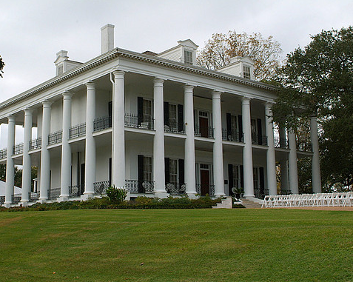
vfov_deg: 31.4
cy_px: 141
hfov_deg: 38.7
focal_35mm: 48
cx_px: 154
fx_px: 501
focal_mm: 28
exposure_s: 1/350
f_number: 9.5
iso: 200
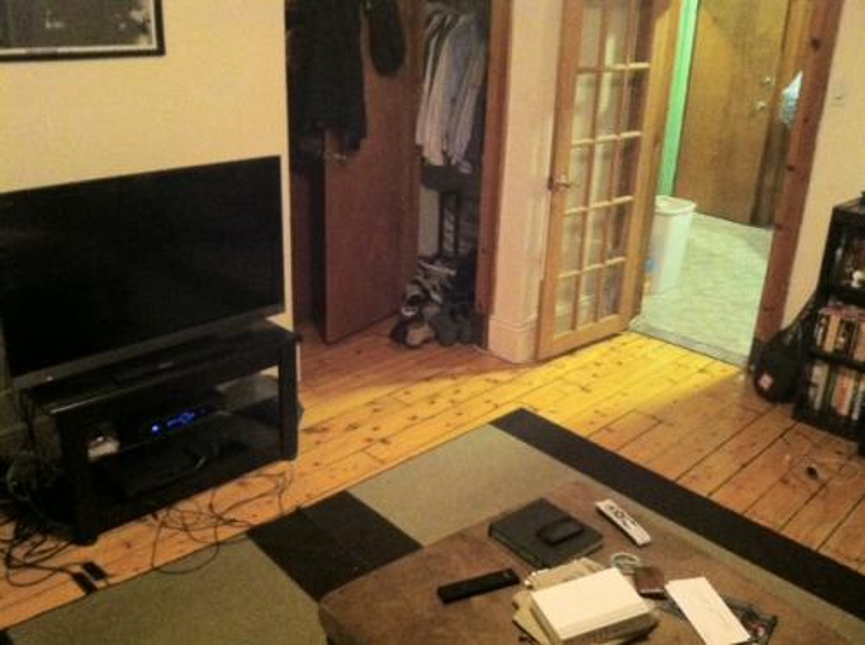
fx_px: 873
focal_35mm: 35
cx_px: 432
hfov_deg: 52.7
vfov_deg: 40.6
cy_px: 322
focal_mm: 3.85
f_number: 2.8
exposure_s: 1/15
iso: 1000
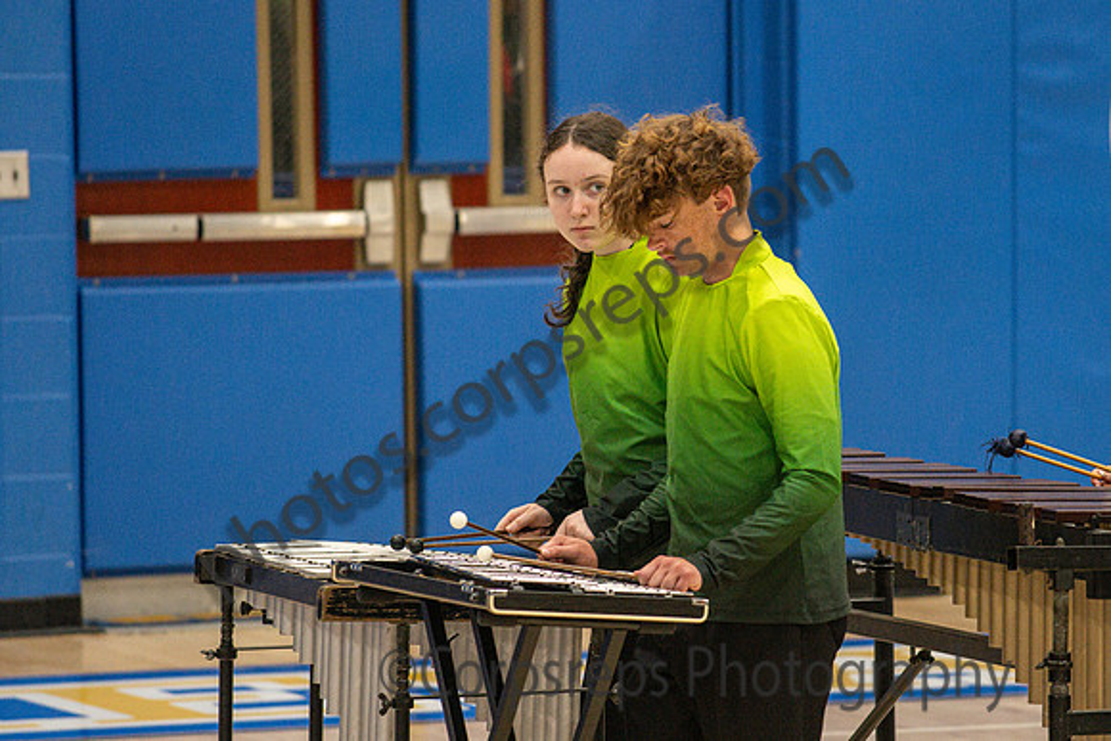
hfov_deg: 5.9
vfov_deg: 4.0
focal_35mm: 346
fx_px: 10689
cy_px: 397
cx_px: 672
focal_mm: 200
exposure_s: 1/500
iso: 5000
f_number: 4
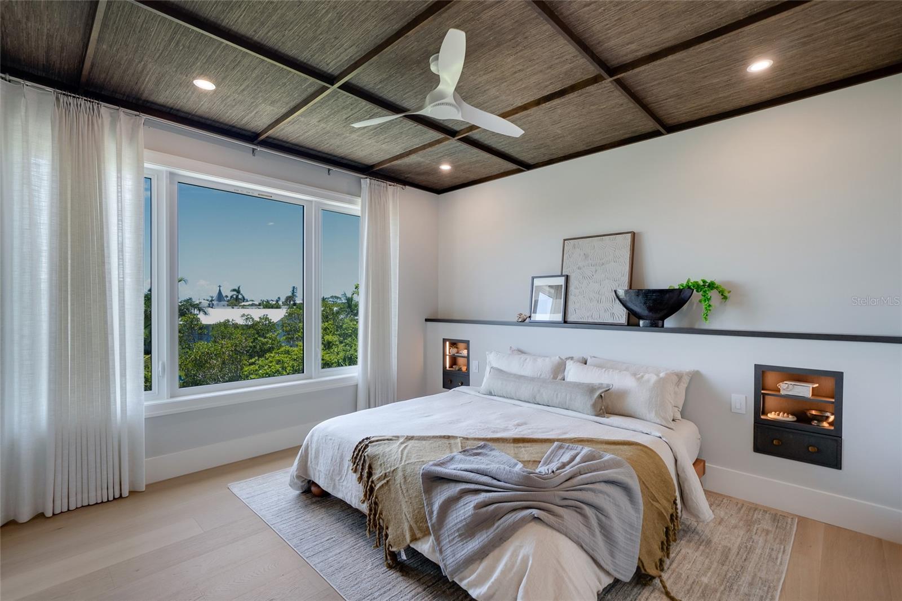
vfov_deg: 77.3
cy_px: 300
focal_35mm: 15
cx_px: 451
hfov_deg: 100.4
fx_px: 376
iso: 640
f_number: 4
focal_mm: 15
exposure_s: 1/1250
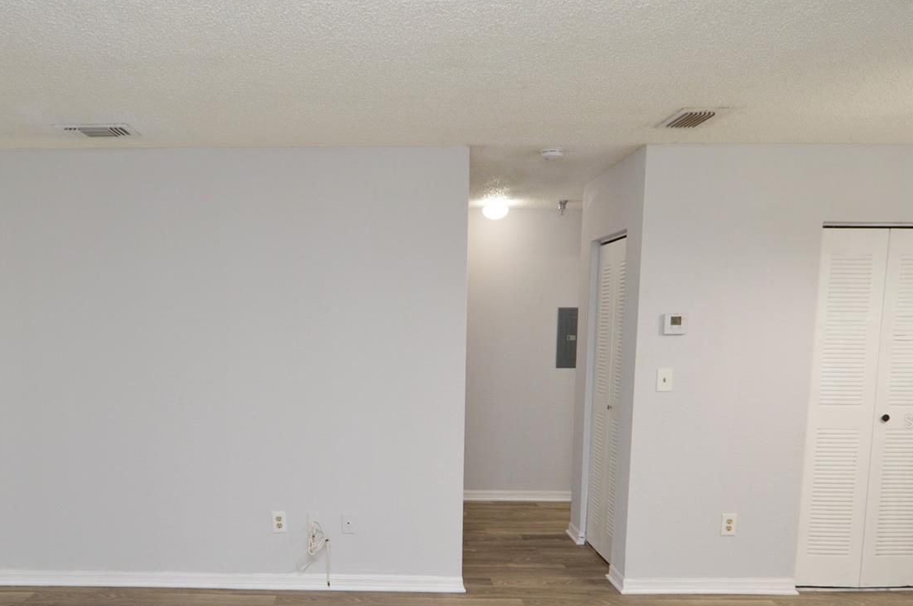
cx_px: 319
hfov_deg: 67.9
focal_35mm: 26
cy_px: 421
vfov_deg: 48.3
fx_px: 659
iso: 400
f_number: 4
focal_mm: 12
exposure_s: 1/60
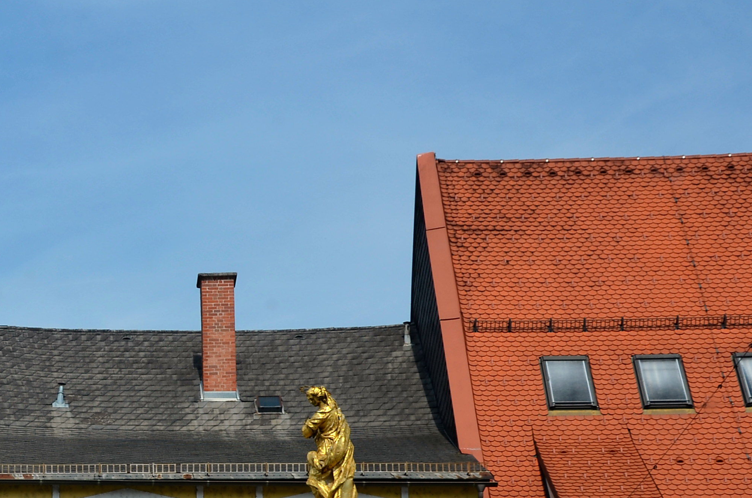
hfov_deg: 19.3
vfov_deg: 13.0
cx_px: -16
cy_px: 556
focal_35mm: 103
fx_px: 2147
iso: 100
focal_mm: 28
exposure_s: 1/320
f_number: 9
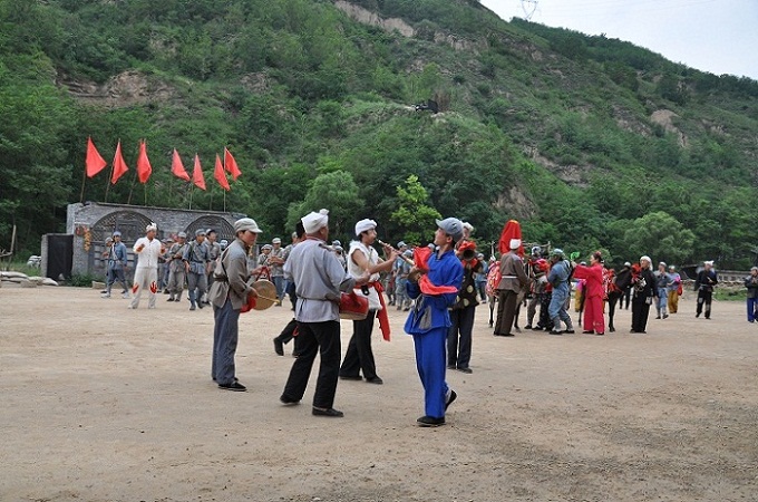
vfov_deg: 39.8
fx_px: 693
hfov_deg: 57.3
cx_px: 379
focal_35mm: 33
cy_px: 251
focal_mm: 22
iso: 500
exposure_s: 1/1250
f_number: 4.5
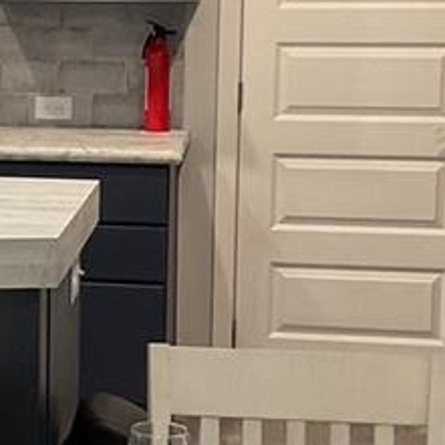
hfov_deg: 12.0
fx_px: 2022
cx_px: -209
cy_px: 201
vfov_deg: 12.6
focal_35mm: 139
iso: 125
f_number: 1.8
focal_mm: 3
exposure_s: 1/50
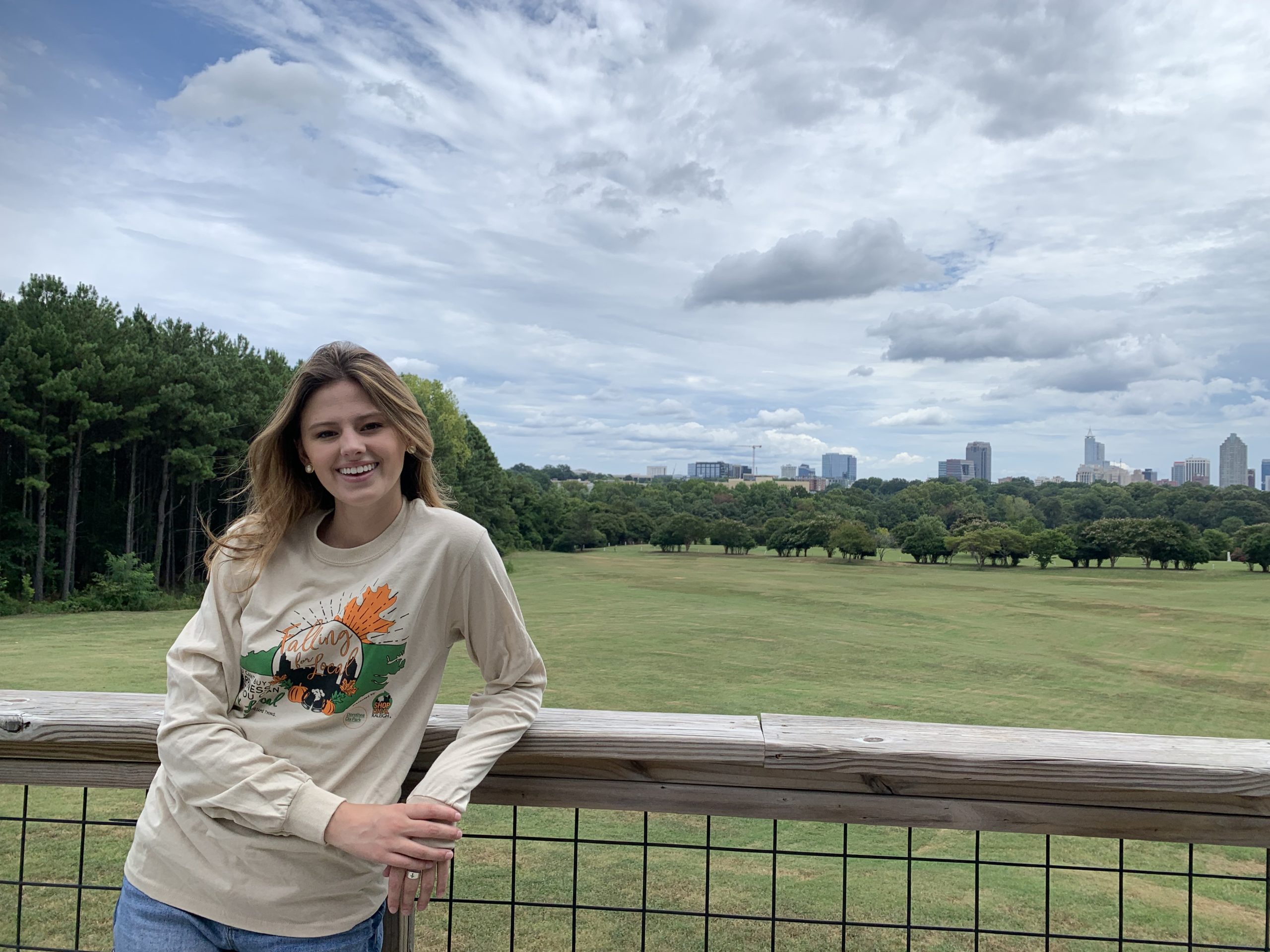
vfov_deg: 53.1
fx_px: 954
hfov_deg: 67.3
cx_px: 635
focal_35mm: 26
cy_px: 476
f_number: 1.8
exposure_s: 1/2833
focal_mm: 4.25
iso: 25
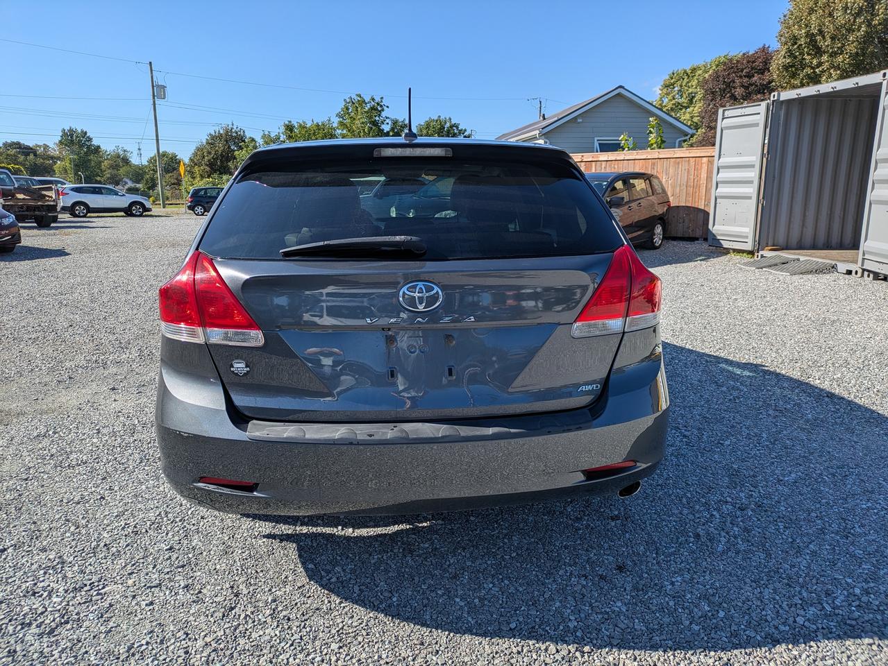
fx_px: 642
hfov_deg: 69.4
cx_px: 444
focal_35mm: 25
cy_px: 333
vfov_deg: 54.9
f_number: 1.89
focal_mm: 5.43
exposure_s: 1/1449
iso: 42
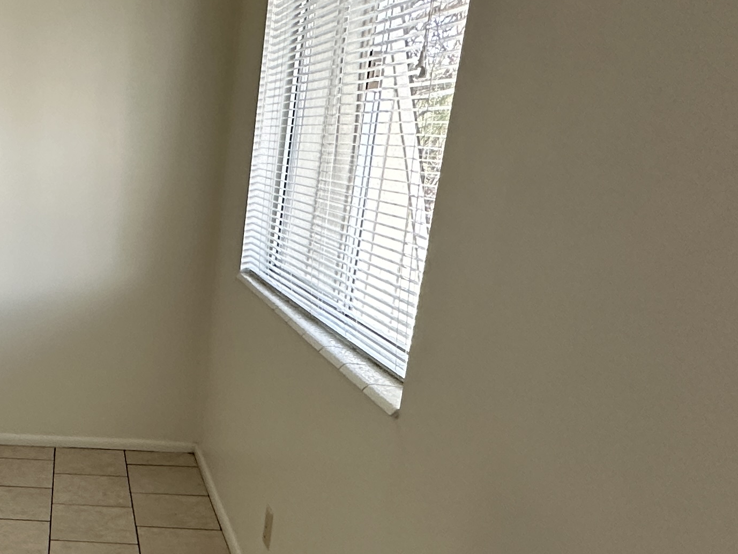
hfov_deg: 40.5
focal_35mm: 41
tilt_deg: -18.5
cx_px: 12
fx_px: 874
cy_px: 425
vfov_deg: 34.3
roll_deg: -1.3
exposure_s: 1/99
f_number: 2.2
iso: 250
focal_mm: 2.22
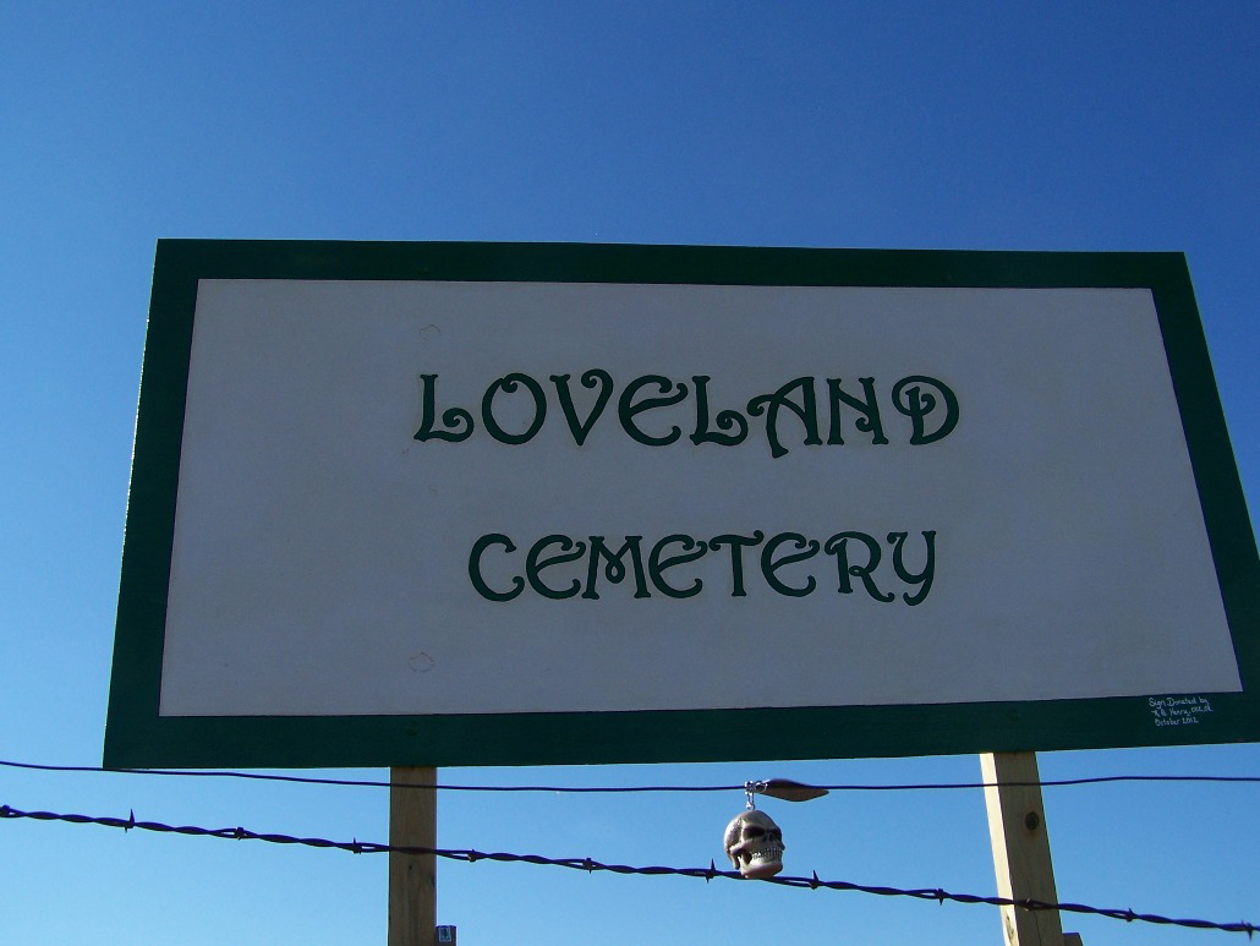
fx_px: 1383
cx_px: 630
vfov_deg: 37.7
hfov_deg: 49.0
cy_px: 473
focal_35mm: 38
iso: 80
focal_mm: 6.3
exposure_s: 1/1000
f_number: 4
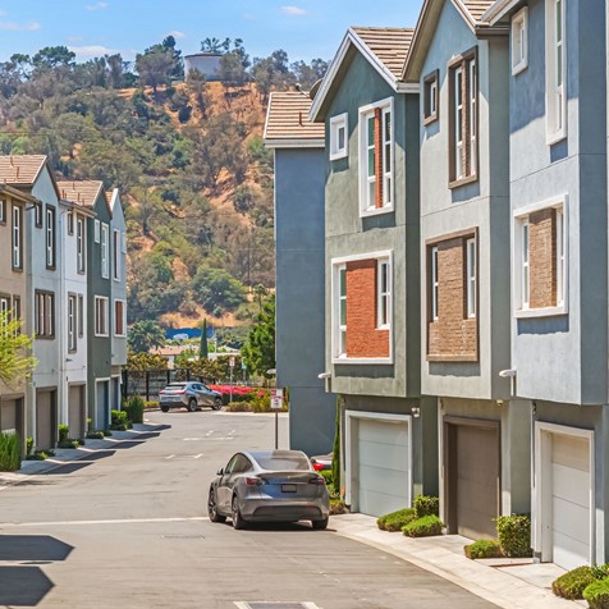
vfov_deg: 13.1
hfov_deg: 13.1
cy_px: 348
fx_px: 2647
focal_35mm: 133
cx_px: 205
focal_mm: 19.35
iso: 190
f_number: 2.8
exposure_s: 1/1250
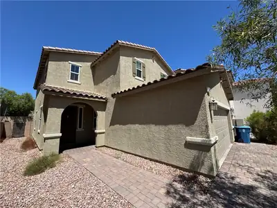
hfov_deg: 102.1
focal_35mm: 14
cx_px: 138
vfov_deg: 85.7
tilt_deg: +9.1
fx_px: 112
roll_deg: +0.4
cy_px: 104
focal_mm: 2.22
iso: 40
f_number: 2.2
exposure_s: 1/1506
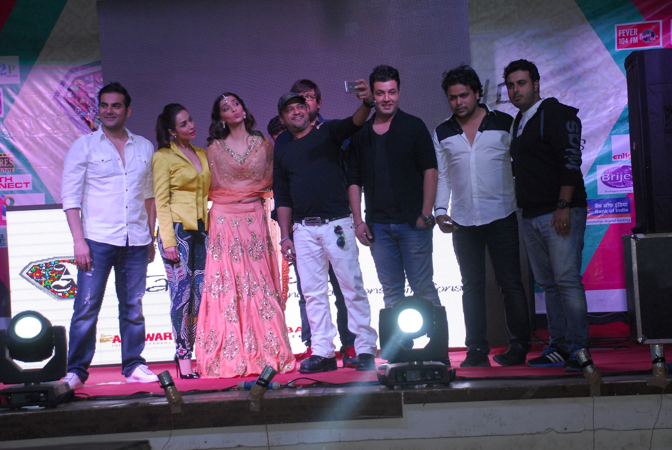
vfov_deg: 17.5
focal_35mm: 78
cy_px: 225
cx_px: 336
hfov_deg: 26.0
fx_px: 1458
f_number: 5
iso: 640
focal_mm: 52
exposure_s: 1/125
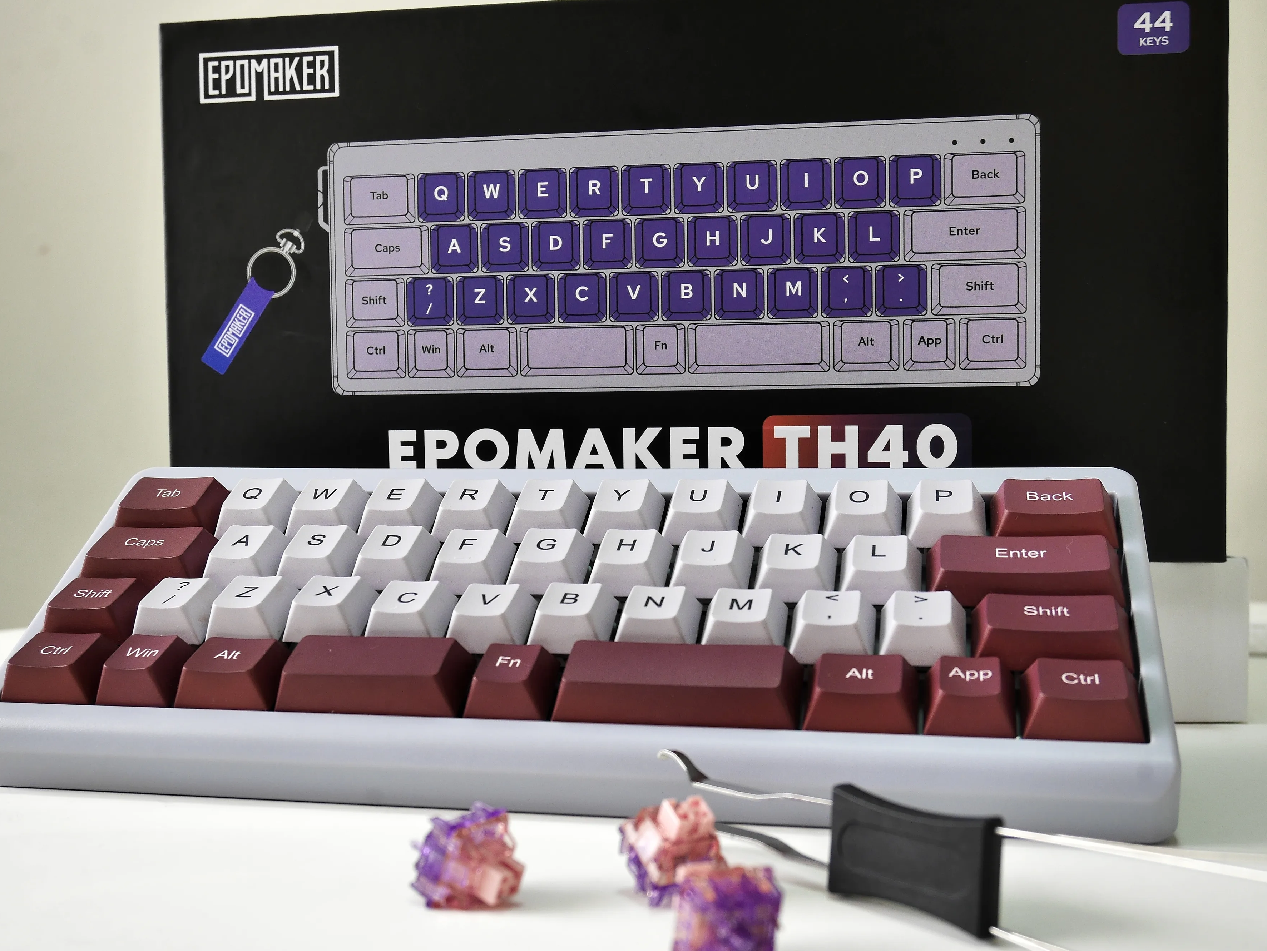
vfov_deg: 36.8
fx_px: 1428
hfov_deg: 47.8
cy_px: 484
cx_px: 642
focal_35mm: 39
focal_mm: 18
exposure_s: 1/40
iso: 200
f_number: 5.3
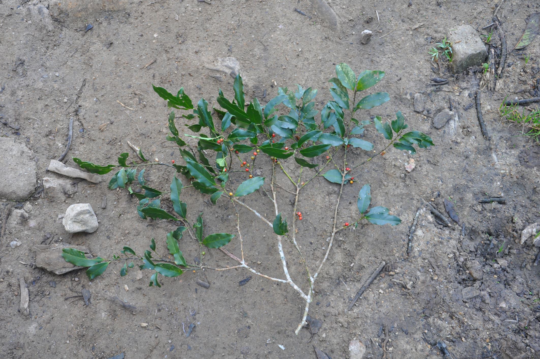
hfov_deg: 49.6
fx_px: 584
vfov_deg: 34.1
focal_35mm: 39
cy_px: 180
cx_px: 270
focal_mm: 26
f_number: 5.6
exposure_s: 1/30
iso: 360
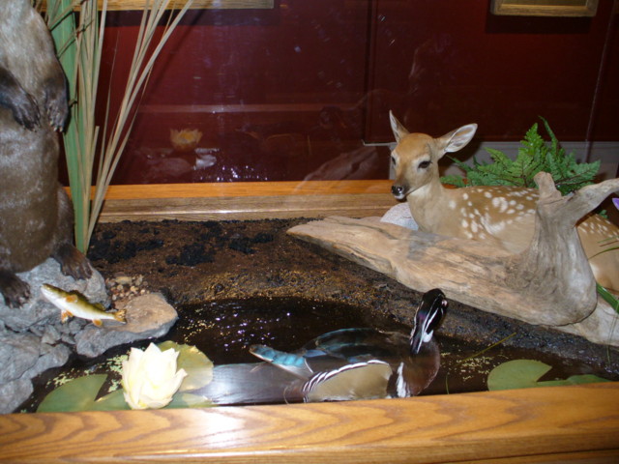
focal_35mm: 37
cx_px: 310
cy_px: 232
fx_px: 662
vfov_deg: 38.7
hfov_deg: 50.1
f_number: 2.8
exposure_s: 1/60
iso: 100
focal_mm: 6.1
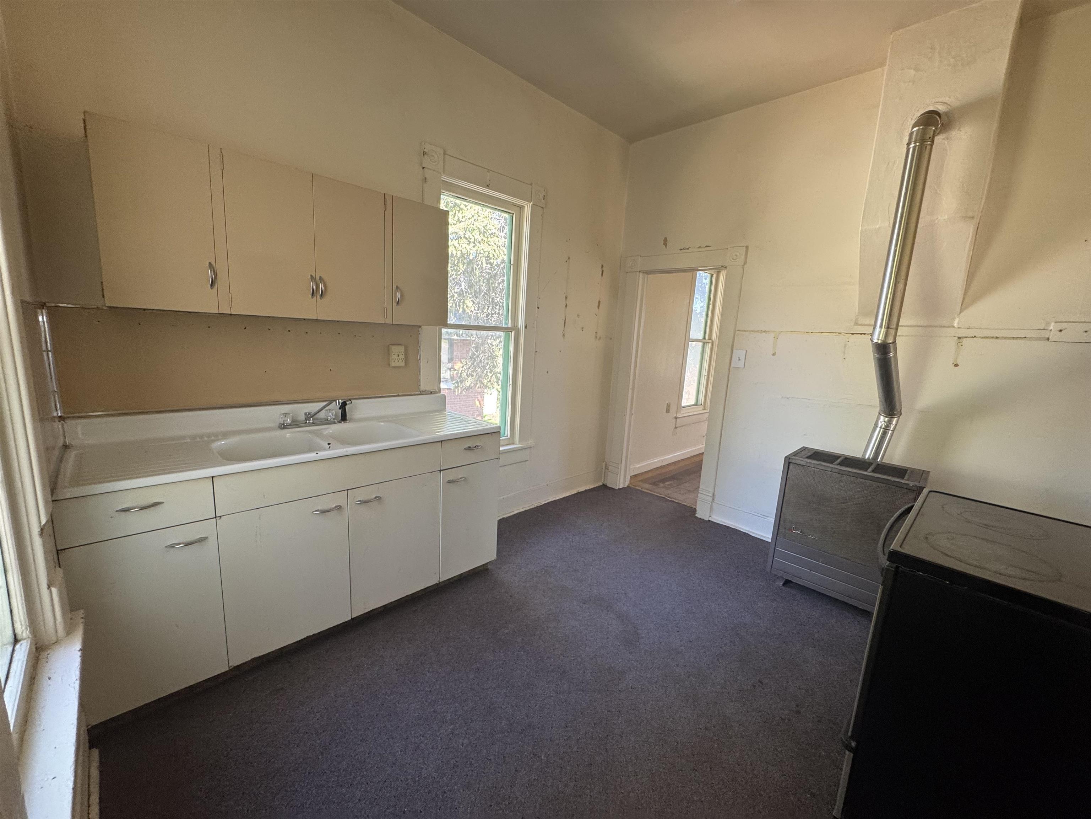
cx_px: 546
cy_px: 410
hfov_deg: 102.1
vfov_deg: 85.7
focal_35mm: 14
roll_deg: -3.3
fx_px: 441
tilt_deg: -10.5
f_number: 2.2
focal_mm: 2.22
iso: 160
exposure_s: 1/99
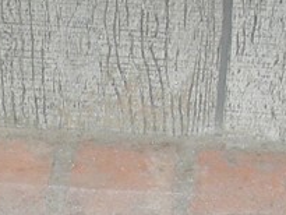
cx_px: -63
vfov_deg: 8.1
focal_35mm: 180
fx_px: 1488
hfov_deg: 10.8
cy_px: 307
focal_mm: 6
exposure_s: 1/30
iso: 100
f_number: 2.8
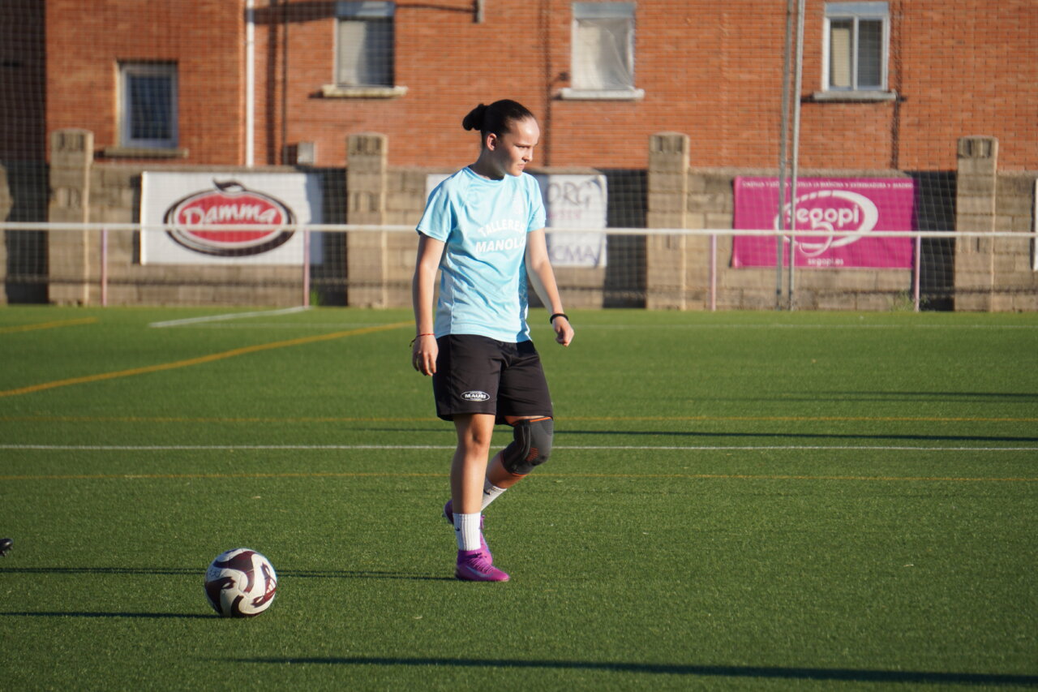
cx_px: 519
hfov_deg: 6.5
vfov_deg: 4.4
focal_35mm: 315
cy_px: 346
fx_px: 9081
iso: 160
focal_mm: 210
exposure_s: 1/400
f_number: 6.3
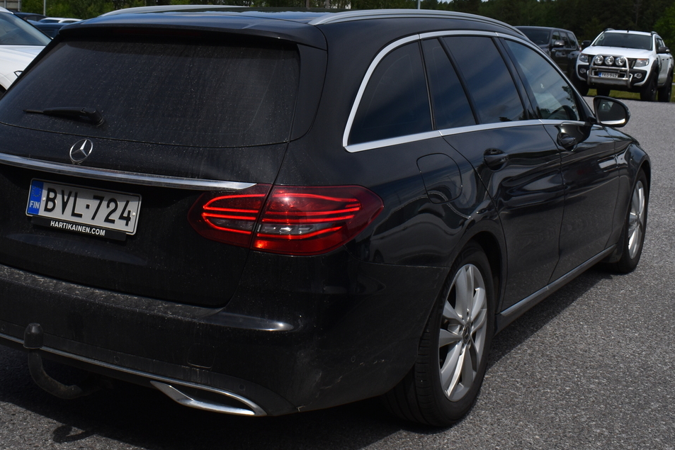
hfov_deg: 38.8
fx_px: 956
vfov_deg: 26.3
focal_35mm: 51
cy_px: 138
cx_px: 287
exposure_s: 1/1000
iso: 200
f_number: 9.5
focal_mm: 20
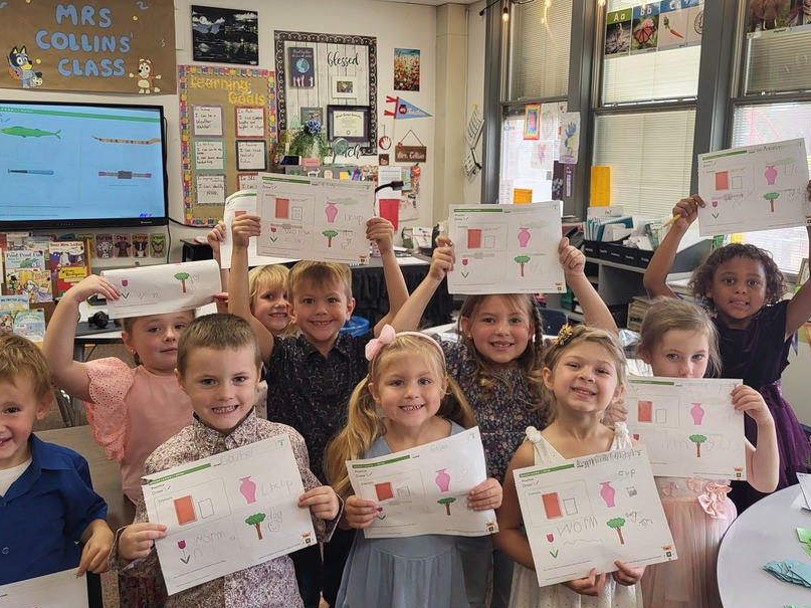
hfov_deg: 55.4
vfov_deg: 42.9
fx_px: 773
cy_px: 297
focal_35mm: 33
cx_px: 412
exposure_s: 1/120
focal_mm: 5.4
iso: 125
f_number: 1.8
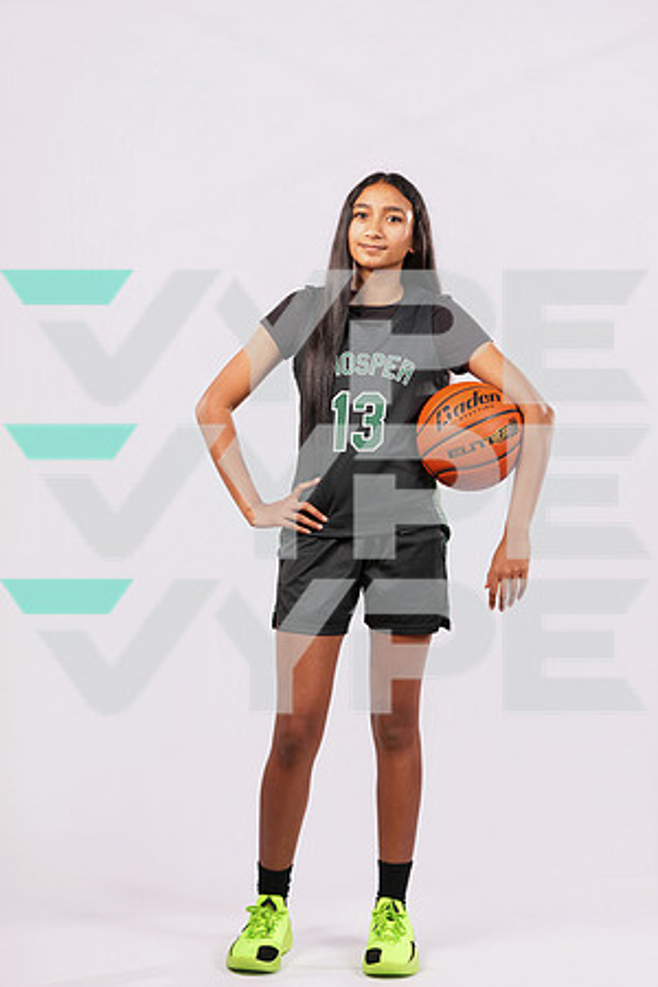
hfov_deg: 19.5
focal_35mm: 70
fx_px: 1919
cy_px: 494
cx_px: 329
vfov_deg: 28.8
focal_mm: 70
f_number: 8
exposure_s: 1/200
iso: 125
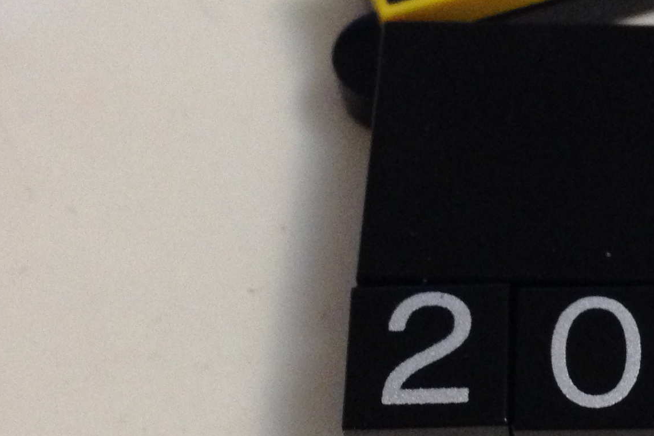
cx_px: 672
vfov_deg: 13.9
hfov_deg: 20.1
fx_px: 1780
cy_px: 278
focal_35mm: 98
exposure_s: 1/20
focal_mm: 4.12
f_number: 2.4
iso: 250
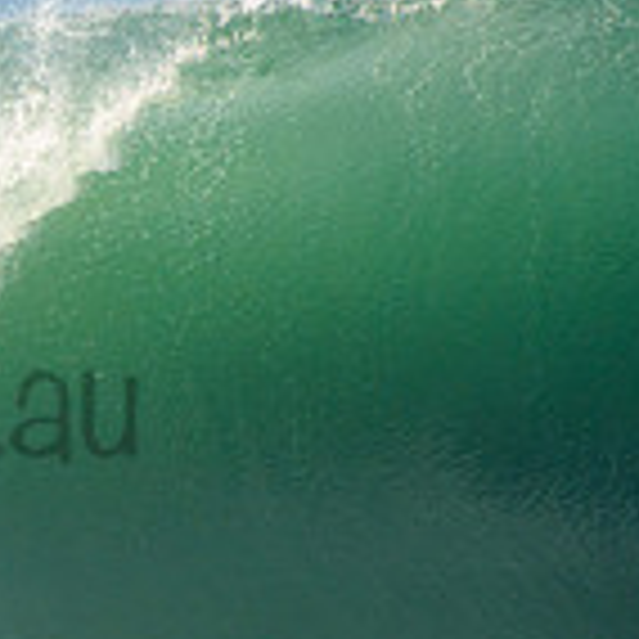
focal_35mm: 1742
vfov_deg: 1.0
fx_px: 36381
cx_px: -338
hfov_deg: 1.0
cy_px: 353
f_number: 5.6
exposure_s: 1/1600
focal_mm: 500
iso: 250
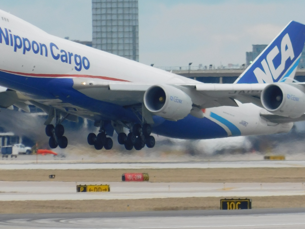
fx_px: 13111
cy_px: 42
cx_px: 128
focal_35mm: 1488
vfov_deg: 1.0
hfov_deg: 1.3
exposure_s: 1/250
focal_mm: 152
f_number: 6.5
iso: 125
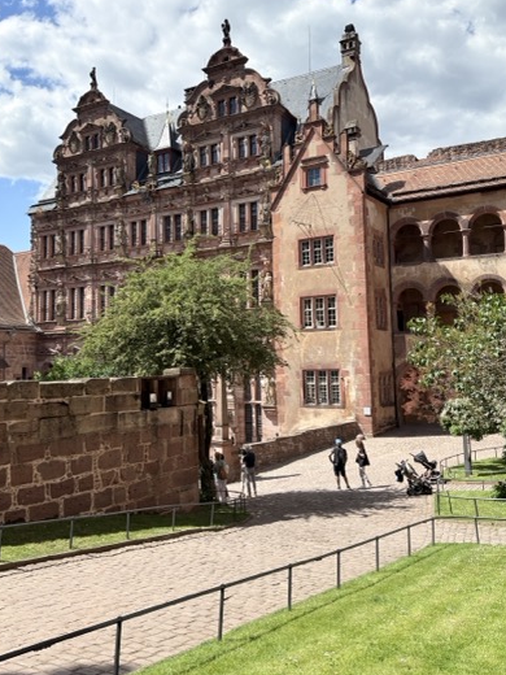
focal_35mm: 32
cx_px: 209
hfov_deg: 44.0
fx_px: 624
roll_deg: +1.4
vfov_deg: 56.7
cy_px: 297
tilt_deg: +6.7
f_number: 1.6
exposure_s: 1/3831
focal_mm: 5.96
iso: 50
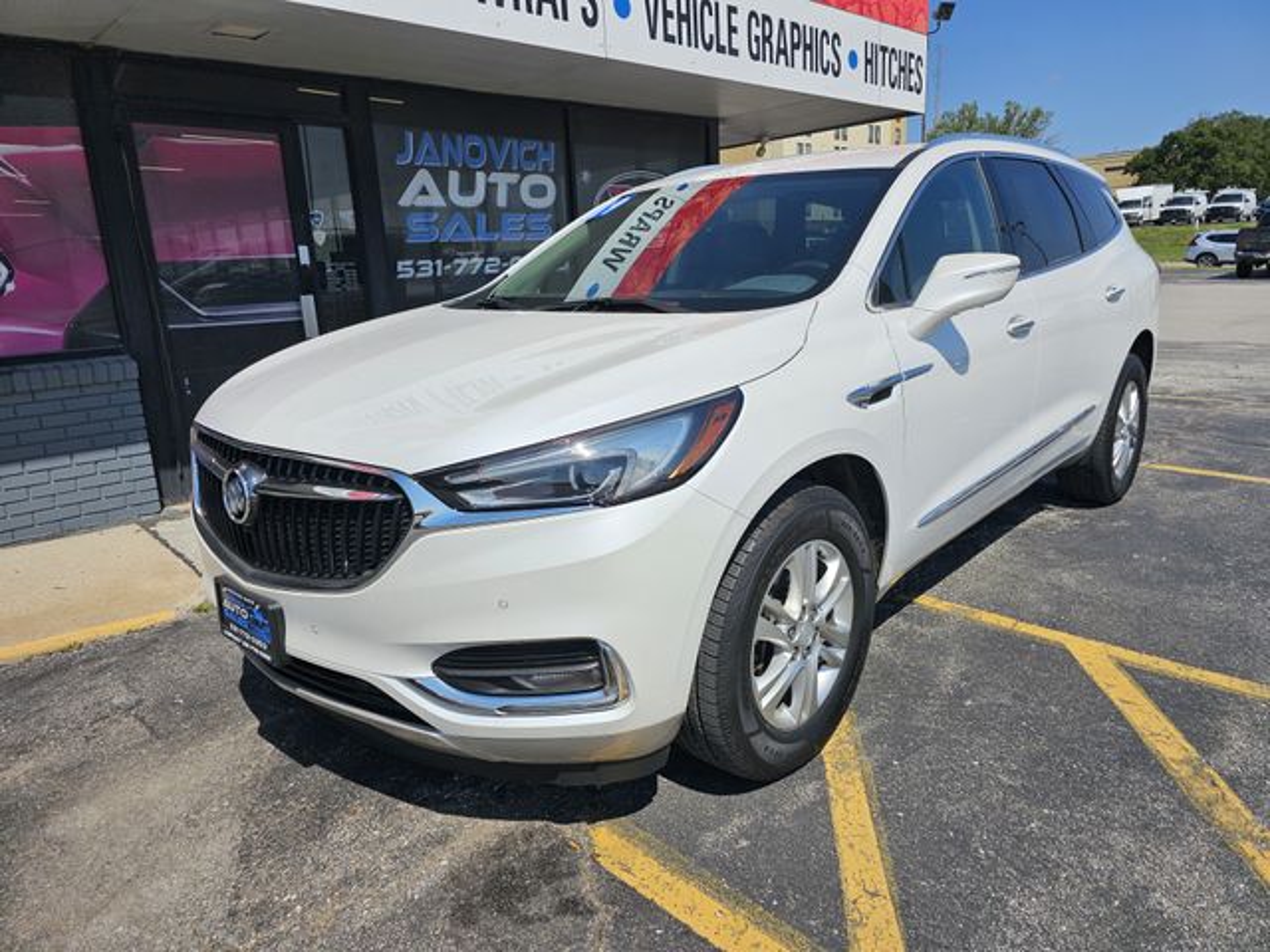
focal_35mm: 23
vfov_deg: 58.9
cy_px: 476
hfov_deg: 73.9
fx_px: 844
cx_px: 635
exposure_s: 1/1505
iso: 10
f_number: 1.7
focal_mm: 6.3
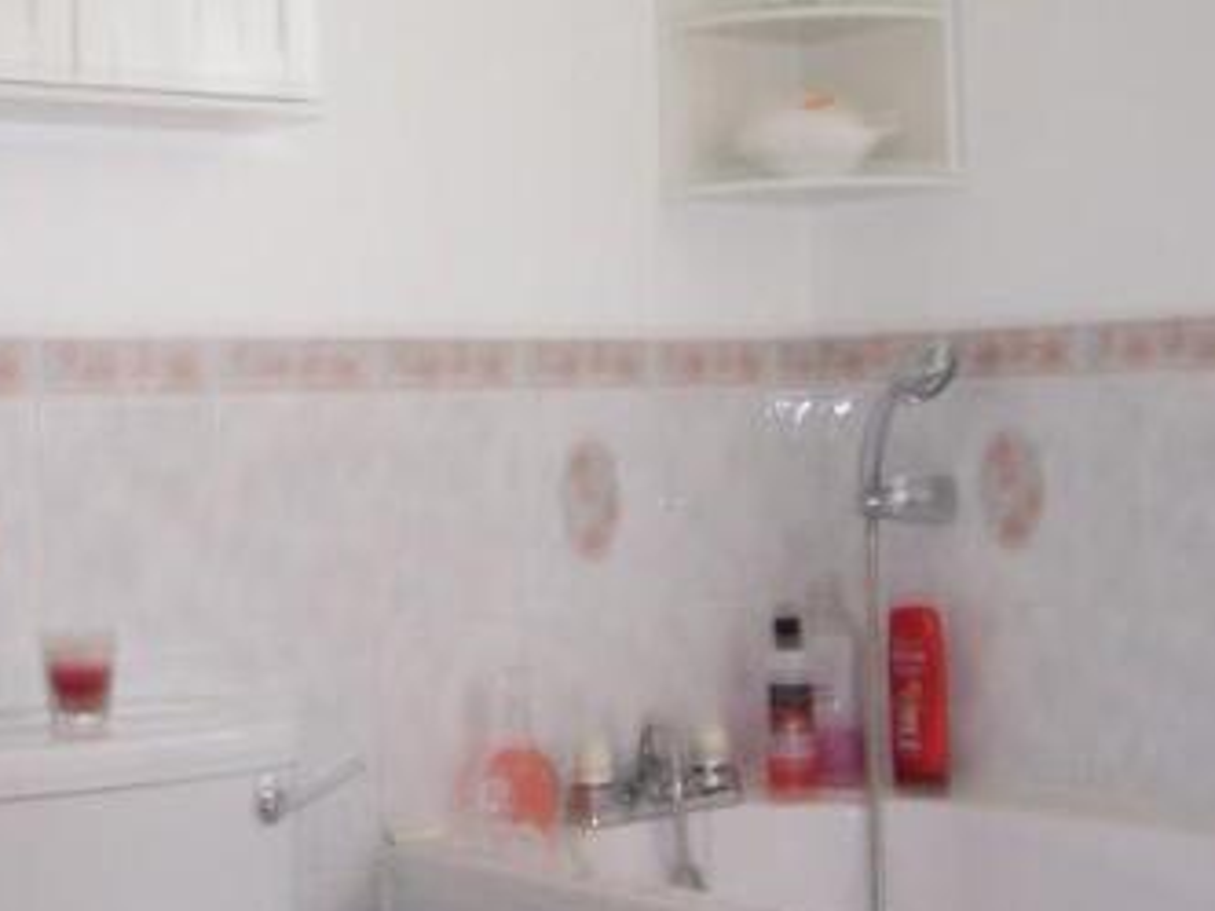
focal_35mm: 65
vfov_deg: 22.6
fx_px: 2281
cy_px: 441
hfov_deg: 28.9
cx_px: 174
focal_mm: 5.6
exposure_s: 1/3
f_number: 2.8
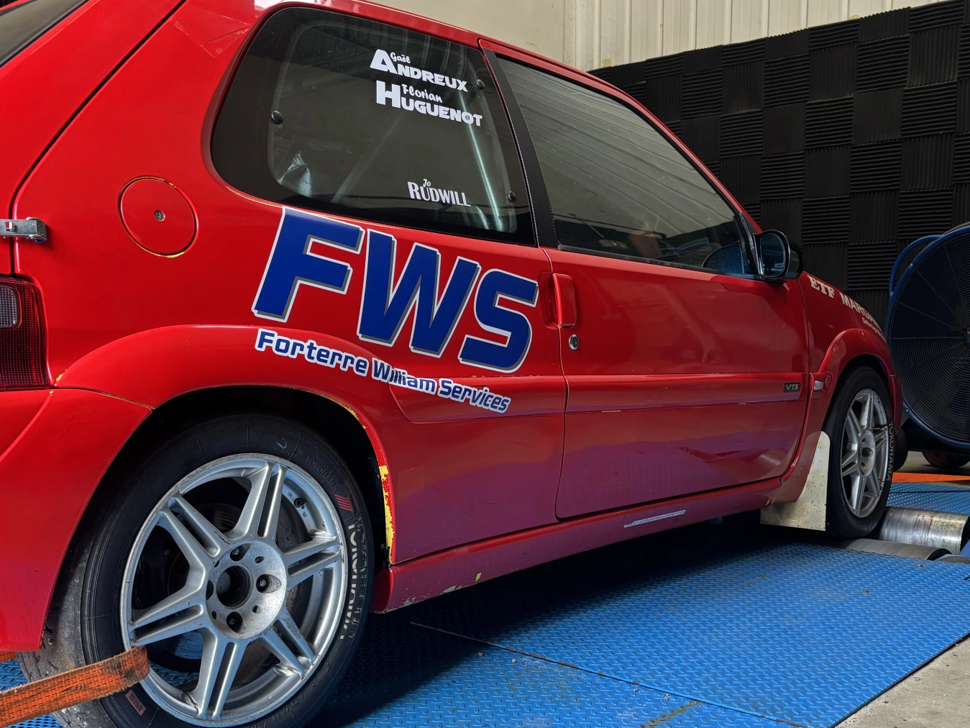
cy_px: 434
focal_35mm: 37
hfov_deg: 50.1
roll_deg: -0.1
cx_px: 462
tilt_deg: -4.9
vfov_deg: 38.5
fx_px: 1037
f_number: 1.6
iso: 100
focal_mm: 5.96
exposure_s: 1/100
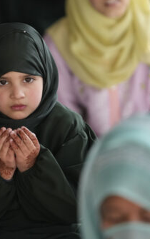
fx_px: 2558
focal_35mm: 392
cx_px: 14
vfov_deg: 5.4
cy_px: 95
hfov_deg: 3.4
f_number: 2.8
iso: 800
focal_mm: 200
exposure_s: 1/2000
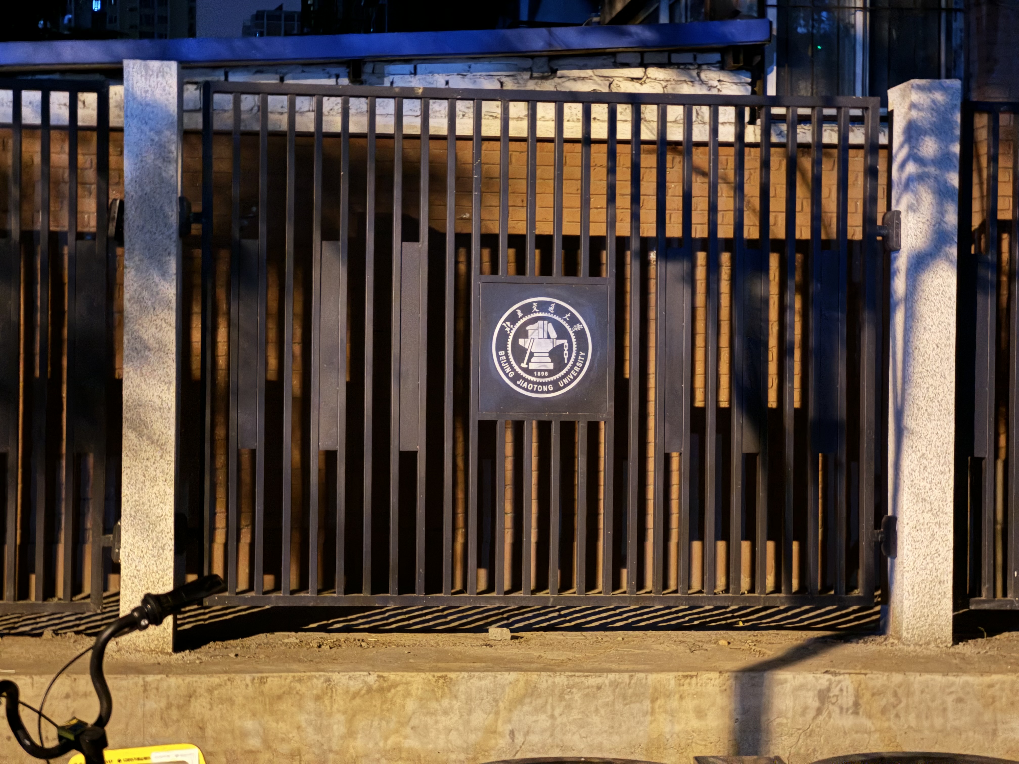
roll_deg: -0.3
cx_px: 510
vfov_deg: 19.1
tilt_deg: +0.5
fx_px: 2267
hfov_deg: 25.3
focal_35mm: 77
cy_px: 382
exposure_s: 1/2
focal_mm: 9
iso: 800
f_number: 2.8
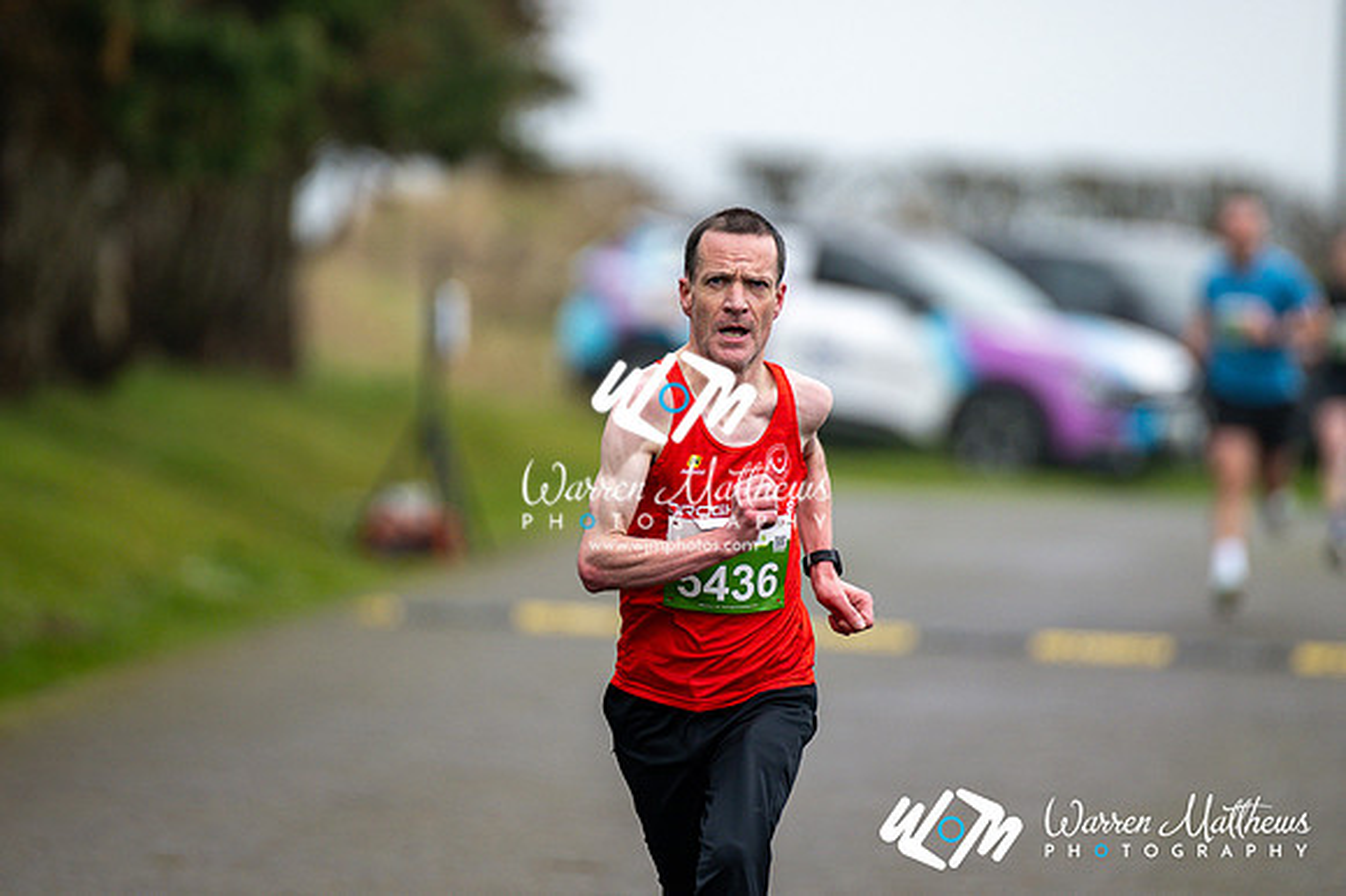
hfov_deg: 4.6
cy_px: 448
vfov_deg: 3.1
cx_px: 673
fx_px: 16815
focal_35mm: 450
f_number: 2.8
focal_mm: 300
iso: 320
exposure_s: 1/1600
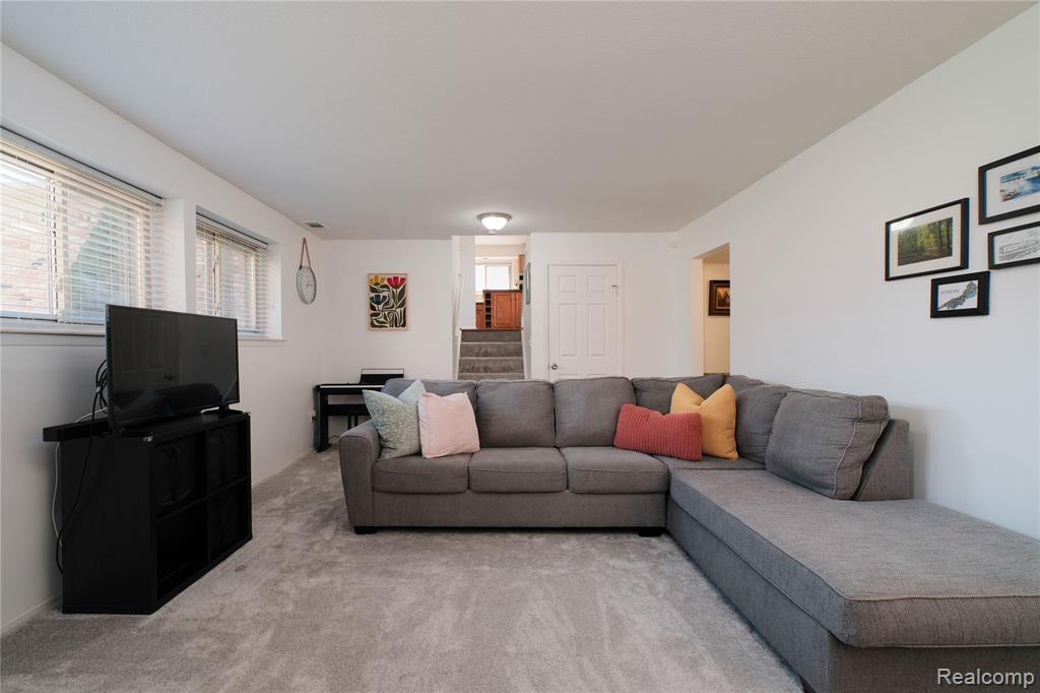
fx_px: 433
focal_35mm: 15
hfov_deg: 100.4
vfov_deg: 77.3
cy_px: 346
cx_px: 520
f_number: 7.1
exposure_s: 1/60
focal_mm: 10
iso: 500
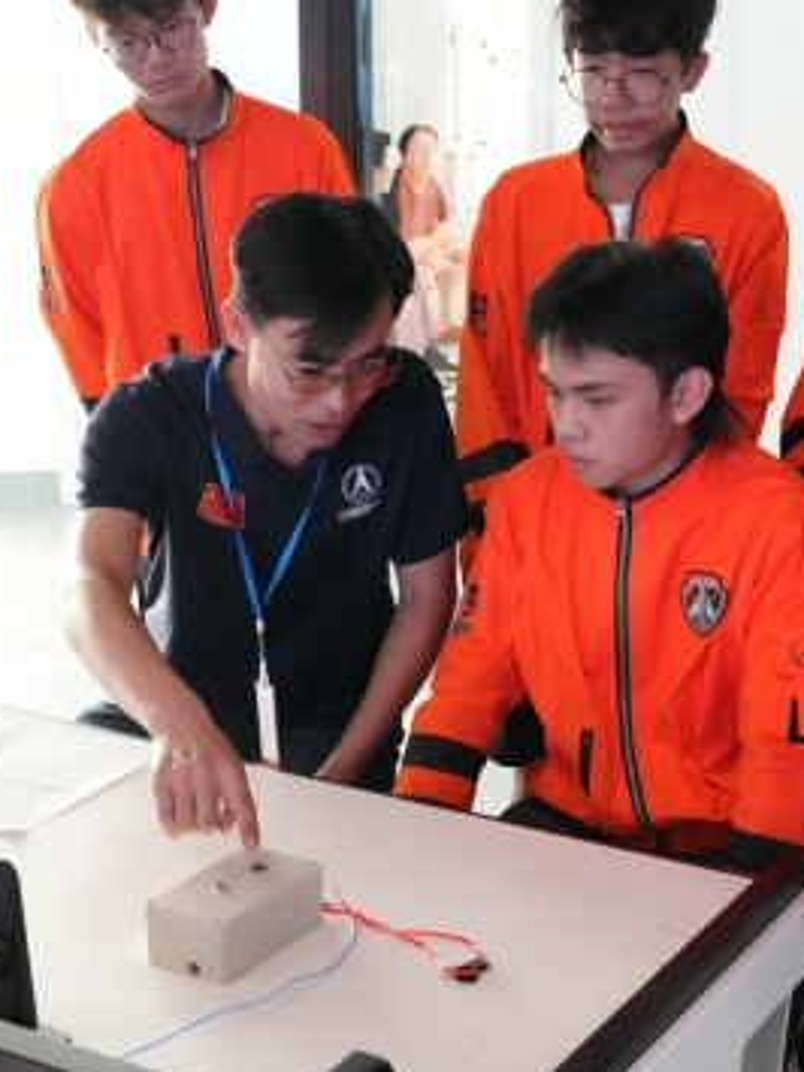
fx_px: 2014
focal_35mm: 65
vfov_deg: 29.8
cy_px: 587
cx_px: 487
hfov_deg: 22.5
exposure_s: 1/160
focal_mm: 30
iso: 6400
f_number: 5.6
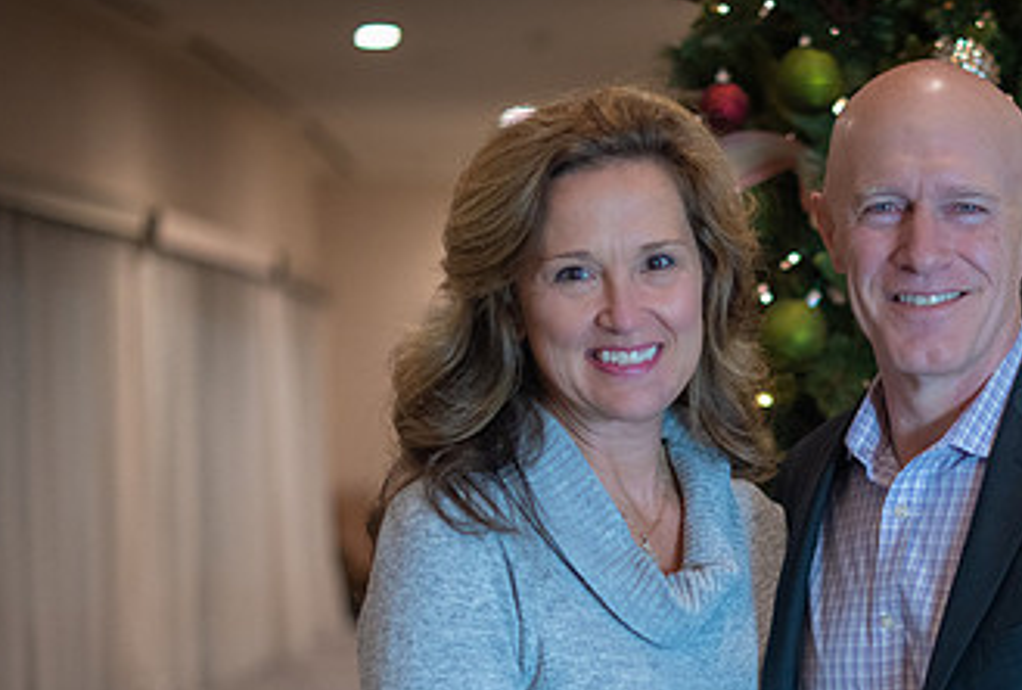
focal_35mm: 101
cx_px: 832
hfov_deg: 19.9
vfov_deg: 13.6
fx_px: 2878
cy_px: 519
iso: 1250
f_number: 1.8
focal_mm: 50
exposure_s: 1/320
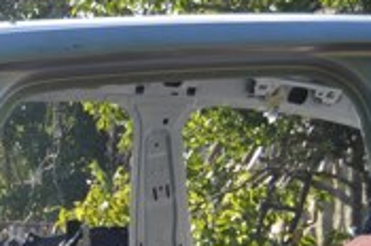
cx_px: -297
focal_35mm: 132
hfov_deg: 13.9
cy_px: 419
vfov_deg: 9.9
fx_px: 1358
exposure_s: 1/200
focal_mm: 24
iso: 100
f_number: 7.1
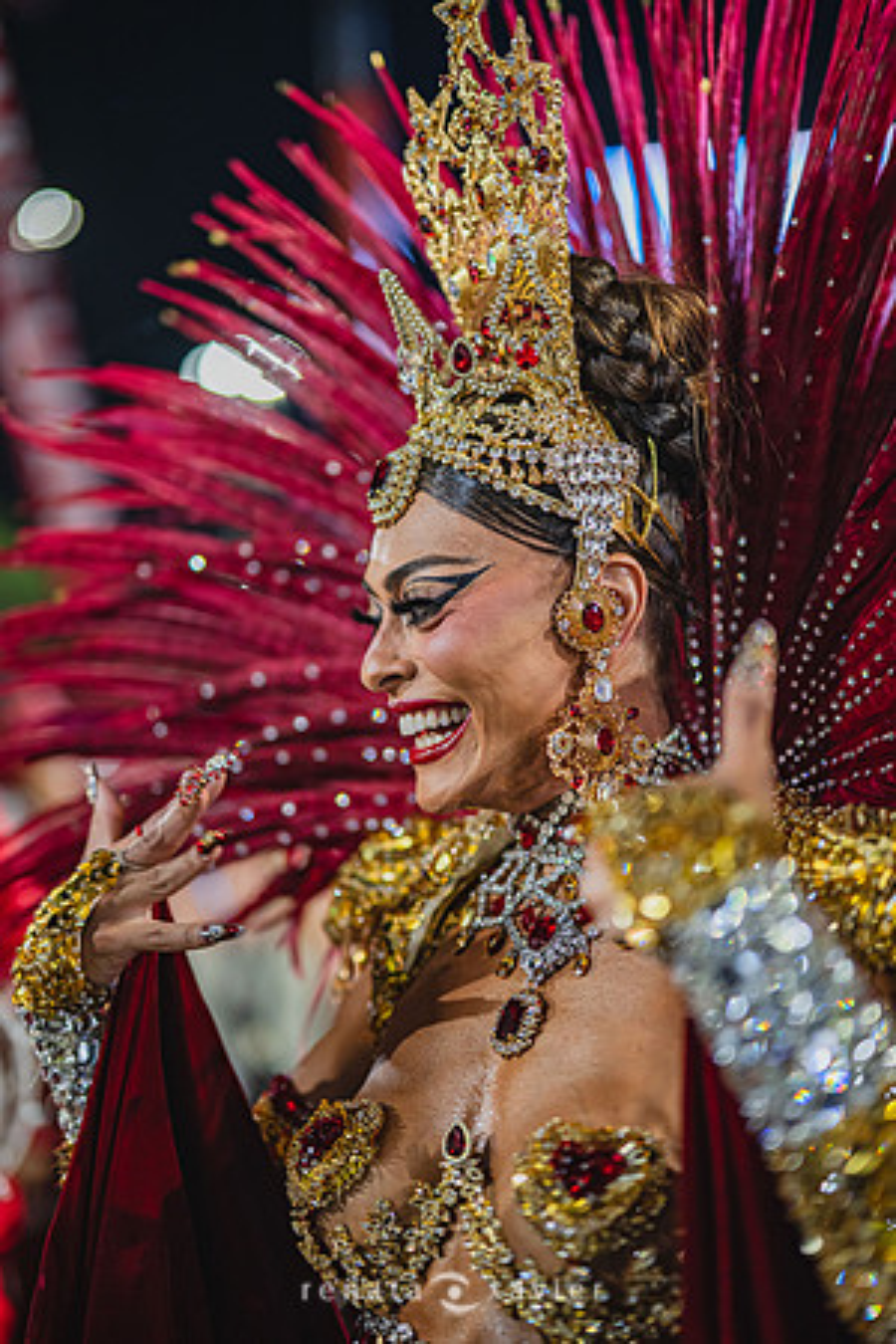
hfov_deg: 27.0
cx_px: 448
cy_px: 672
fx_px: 1867
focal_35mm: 50
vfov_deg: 39.6
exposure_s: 1/500
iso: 800
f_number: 1.2
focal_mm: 50
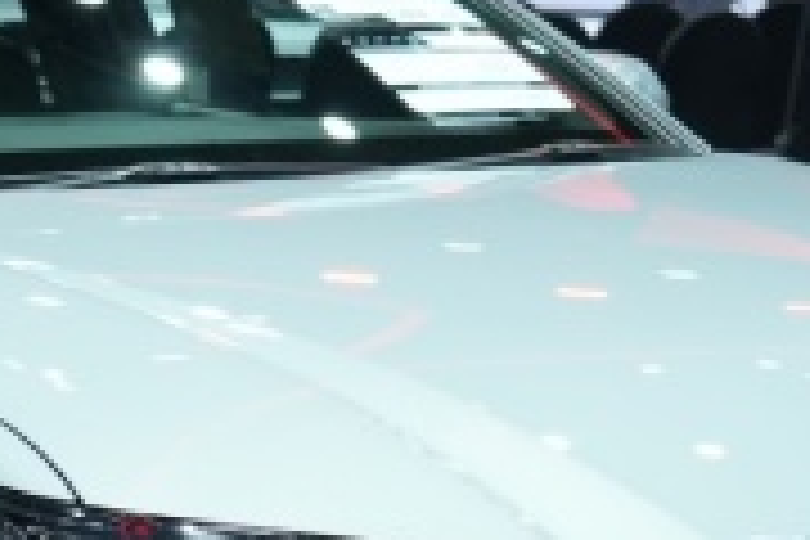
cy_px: 518
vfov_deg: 9.1
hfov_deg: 13.6
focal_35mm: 150
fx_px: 3375
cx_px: 63
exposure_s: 1/125
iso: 1000
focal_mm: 36
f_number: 4
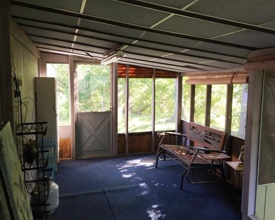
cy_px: 110
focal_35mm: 31
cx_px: 141
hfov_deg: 57.1
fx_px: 252
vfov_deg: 47.2
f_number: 2.2
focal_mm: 4.15
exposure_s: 1/30
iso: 50
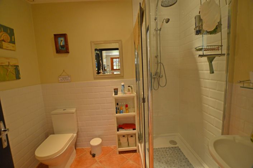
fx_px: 105
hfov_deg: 100.5
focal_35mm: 15
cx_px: 126
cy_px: 84
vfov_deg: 77.2
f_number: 3.5
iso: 640
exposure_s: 1/60
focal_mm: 10
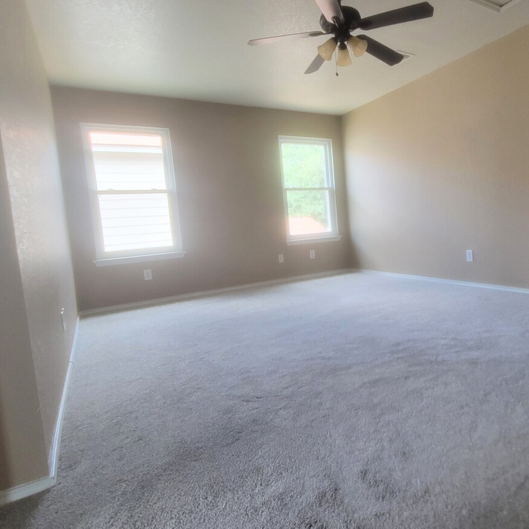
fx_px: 329
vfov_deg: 77.6
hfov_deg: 75.7
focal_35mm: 19
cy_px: 254
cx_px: 344
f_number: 2.2
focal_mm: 2.2
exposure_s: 1/60
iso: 200
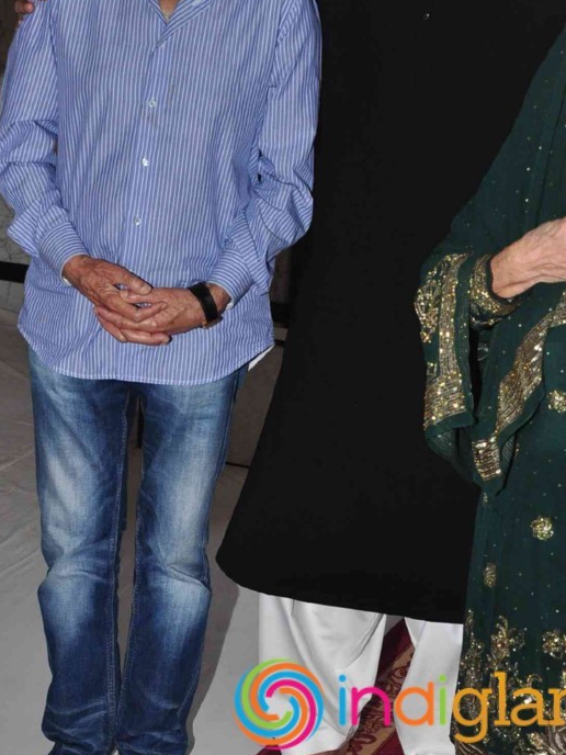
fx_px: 1788
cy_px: 376
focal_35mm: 82
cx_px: 475
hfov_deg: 17.8
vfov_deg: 23.8
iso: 400
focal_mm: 26
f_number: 7.1
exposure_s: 1/160
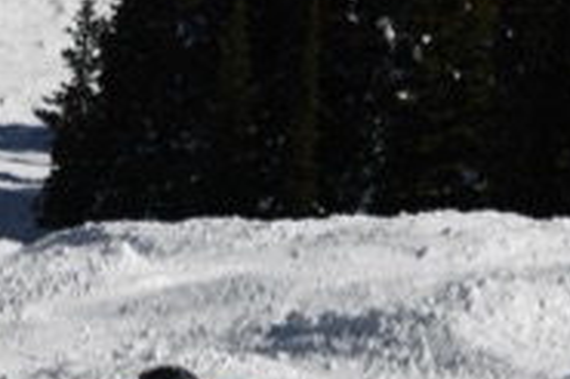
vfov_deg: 3.0
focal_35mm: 452
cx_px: 18
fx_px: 7150
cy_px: 368
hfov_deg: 4.6
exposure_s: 1/2000
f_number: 10
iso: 400
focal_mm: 116
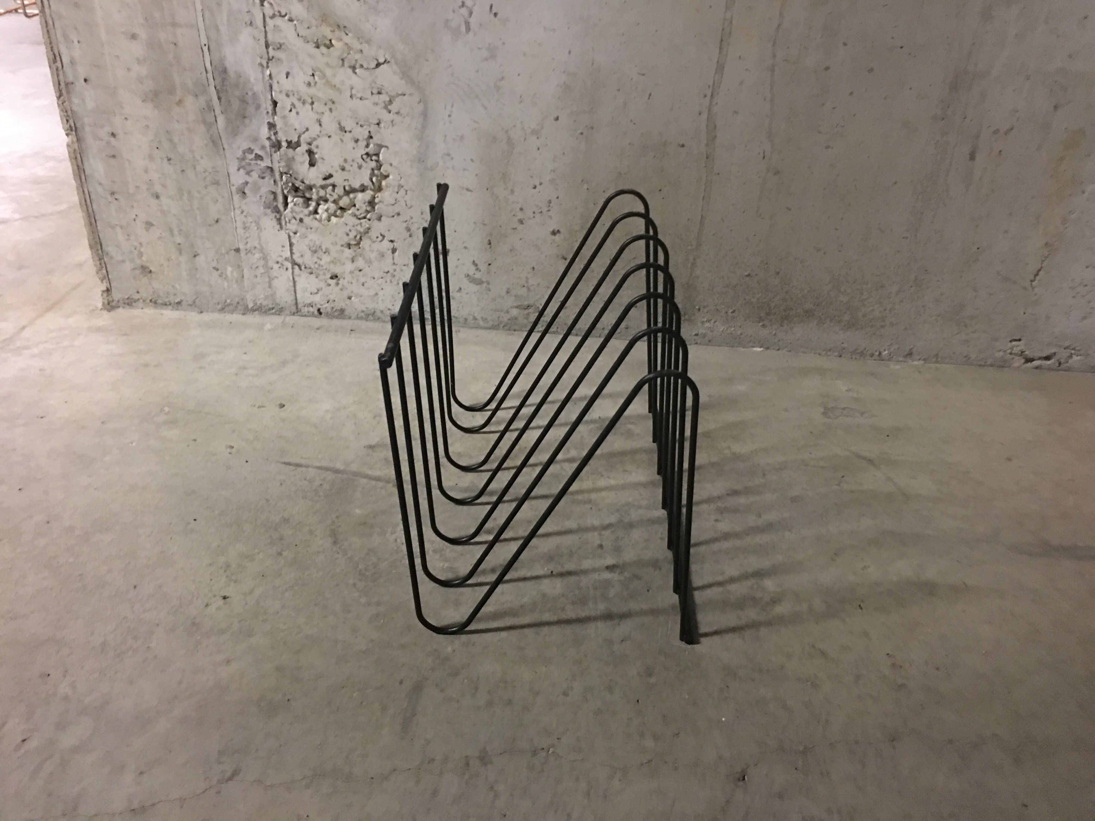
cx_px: 548
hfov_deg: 61.7
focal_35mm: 29
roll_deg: -3.5
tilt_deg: -31.7
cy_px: 410
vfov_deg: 48.2
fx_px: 917
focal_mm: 4.15
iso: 125
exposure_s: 1/4
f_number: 2.2
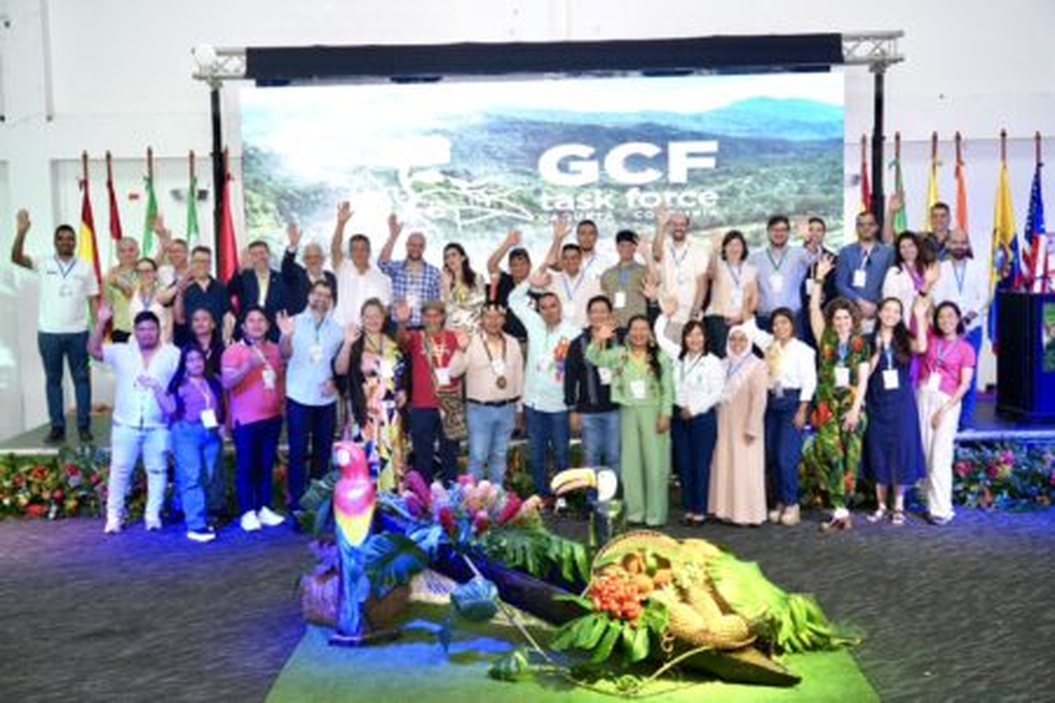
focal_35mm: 47
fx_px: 1377
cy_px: 352
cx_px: 528
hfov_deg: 41.9
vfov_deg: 28.6
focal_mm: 47
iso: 2500
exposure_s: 1/250
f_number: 4
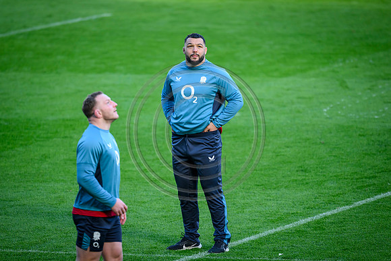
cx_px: 196
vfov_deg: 2.5
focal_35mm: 560
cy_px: 130
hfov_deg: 3.7
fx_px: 6083
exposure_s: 1/800
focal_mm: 560
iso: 1600
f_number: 4
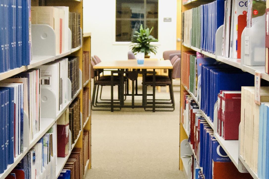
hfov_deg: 55.1
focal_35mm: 34
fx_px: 258
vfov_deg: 38.4
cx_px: 134
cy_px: 90
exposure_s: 1/160
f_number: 4
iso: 3200
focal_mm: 23
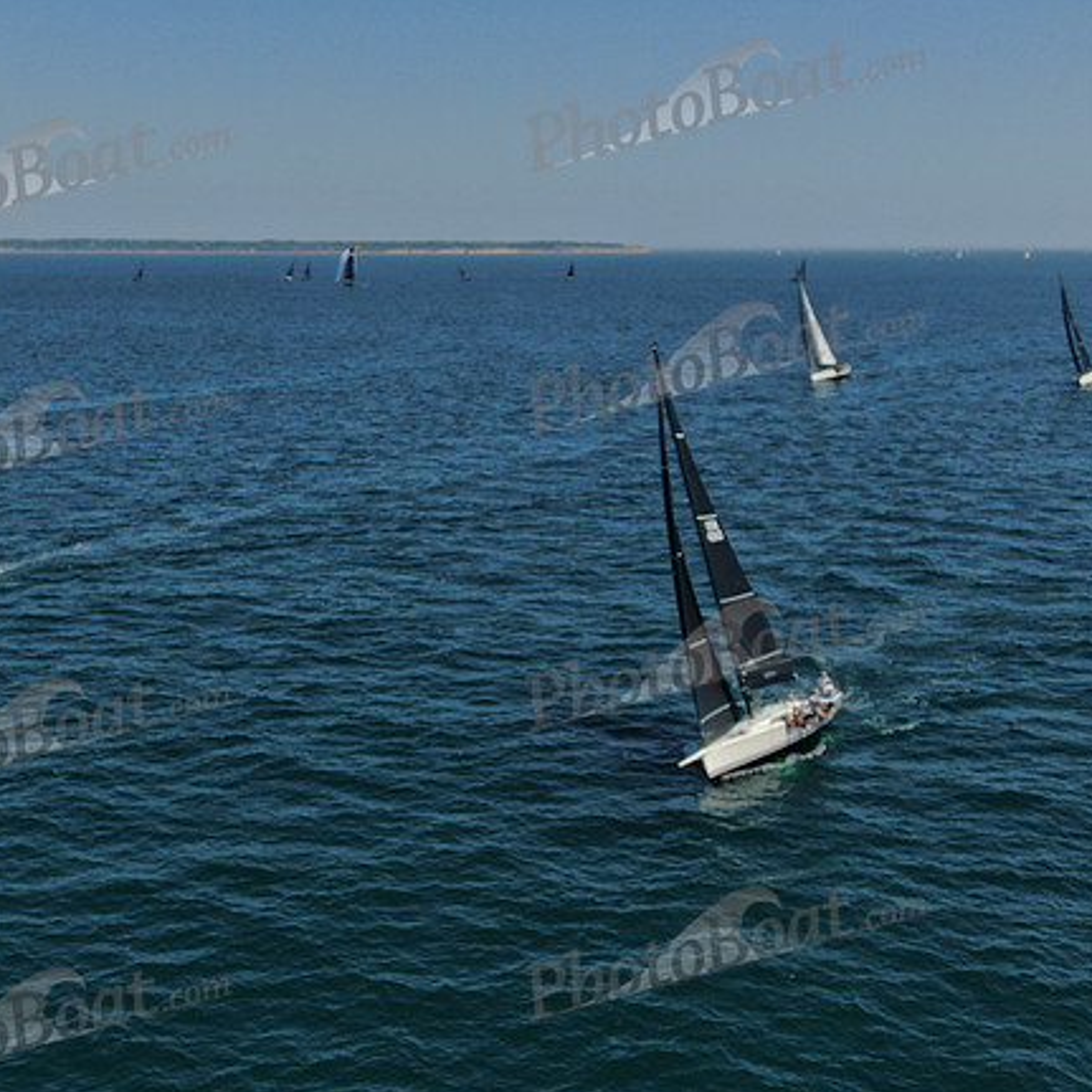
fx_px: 1570
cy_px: 549
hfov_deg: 38.0
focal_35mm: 44
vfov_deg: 38.3
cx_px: 380
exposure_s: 1/2000
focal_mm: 6.35
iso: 100
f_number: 3.4
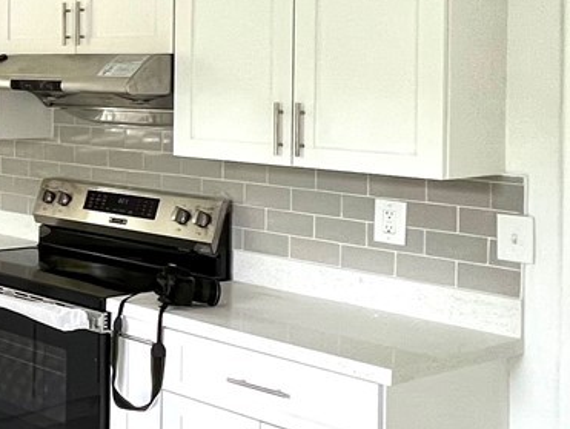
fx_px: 923
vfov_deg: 25.6
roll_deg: -0.8
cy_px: 75
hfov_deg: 25.0
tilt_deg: -0.2
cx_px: -313
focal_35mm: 56
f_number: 1.8
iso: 160
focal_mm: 1.57
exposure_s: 1/99
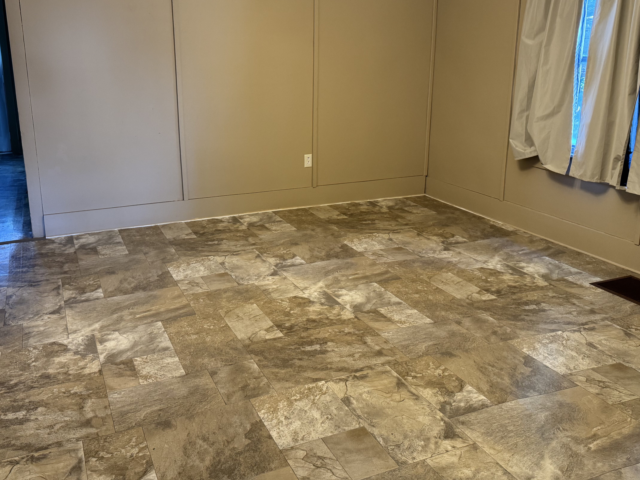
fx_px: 592
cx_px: 264
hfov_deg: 56.5
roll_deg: +0.8
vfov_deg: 43.9
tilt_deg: -15.0
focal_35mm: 32
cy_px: 189
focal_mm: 6.76
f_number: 1.78
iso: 320
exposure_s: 1/60
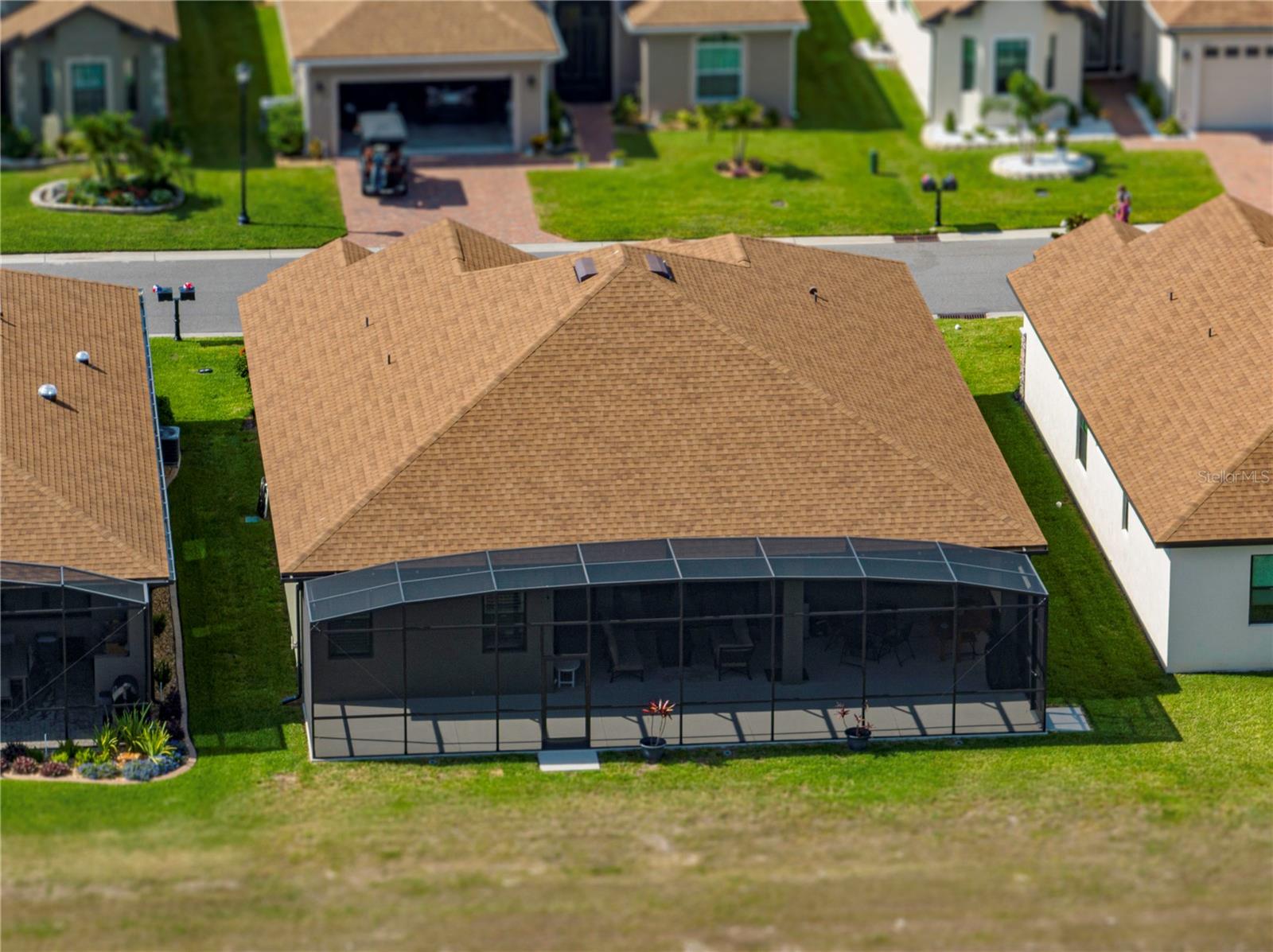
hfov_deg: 12.3
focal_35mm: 161
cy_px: 476
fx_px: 5915
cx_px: 636
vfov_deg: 9.2
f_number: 4.4
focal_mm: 29.85
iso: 100
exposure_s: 1/200
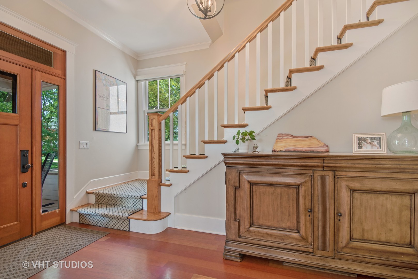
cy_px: 140
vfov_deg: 73.8
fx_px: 186
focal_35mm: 16
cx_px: 209
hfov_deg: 96.7
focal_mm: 16
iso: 200
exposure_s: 1/2.5
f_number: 8
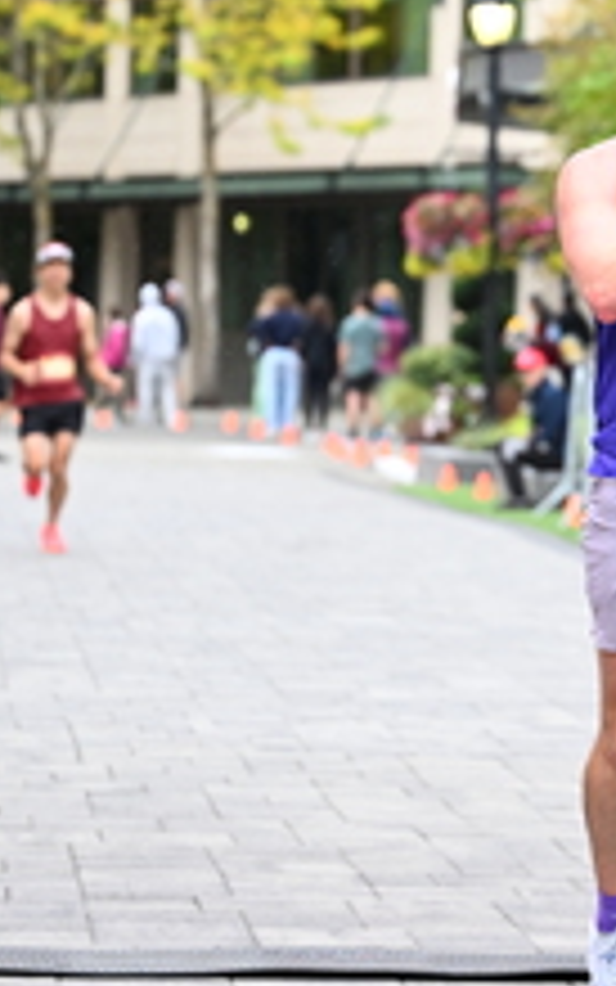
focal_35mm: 200
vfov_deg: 10.5
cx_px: 686
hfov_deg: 6.5
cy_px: 302
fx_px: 5369
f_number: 2.8
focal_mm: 78
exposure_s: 1/1600
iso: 1250
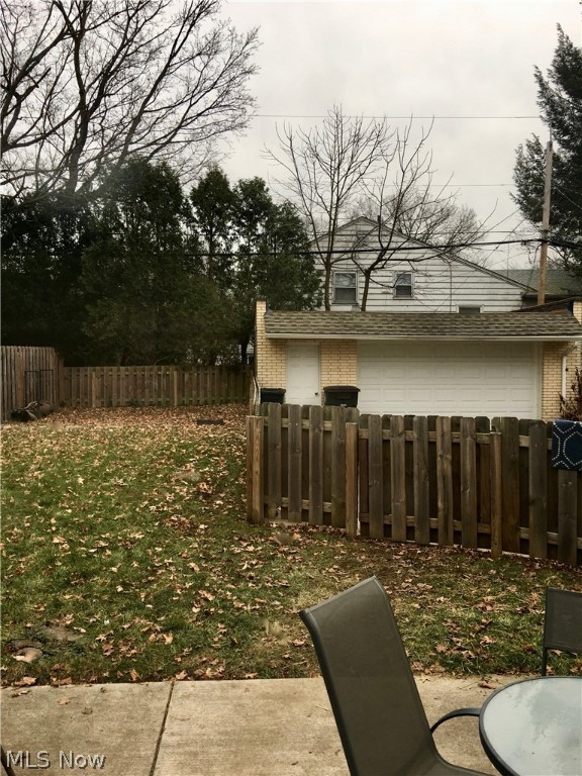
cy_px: 388
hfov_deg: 48.2
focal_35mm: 29
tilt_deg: -1.4
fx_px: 650
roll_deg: -0.6
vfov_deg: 61.7
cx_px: 291
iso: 25
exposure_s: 1/120
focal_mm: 4.15
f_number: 2.2
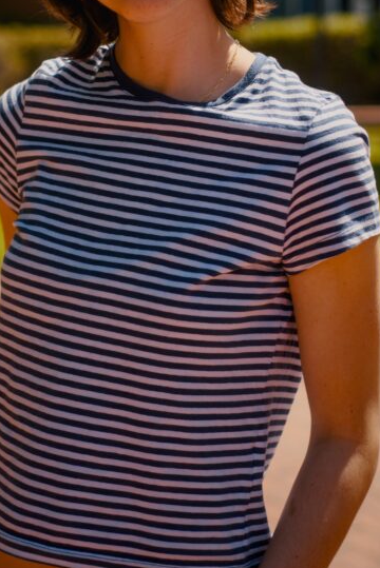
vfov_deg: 21.3
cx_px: 155
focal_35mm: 95
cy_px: 144
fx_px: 1502
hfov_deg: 14.4
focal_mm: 50
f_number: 3.2
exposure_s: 1/4000
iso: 160
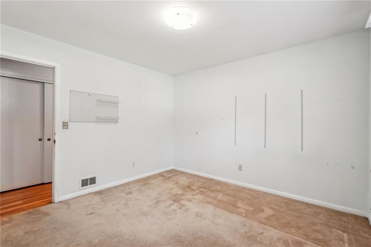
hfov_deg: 96.8
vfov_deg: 73.7
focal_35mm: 16
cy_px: 124
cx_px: 186
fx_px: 165
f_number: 8
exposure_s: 1/8
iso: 400
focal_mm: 16
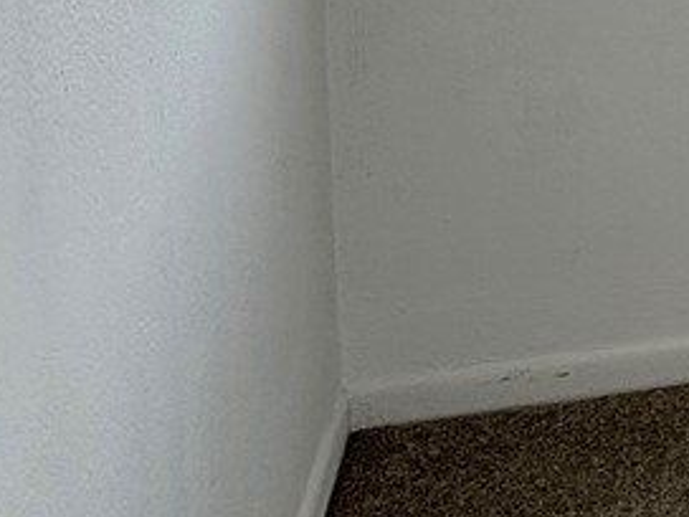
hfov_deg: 10.7
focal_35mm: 141
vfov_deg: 9.6
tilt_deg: -3.5
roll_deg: -0.2
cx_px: 1910
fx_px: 2806
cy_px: -618
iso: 80
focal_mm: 6.86
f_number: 1.78
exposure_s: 1/262
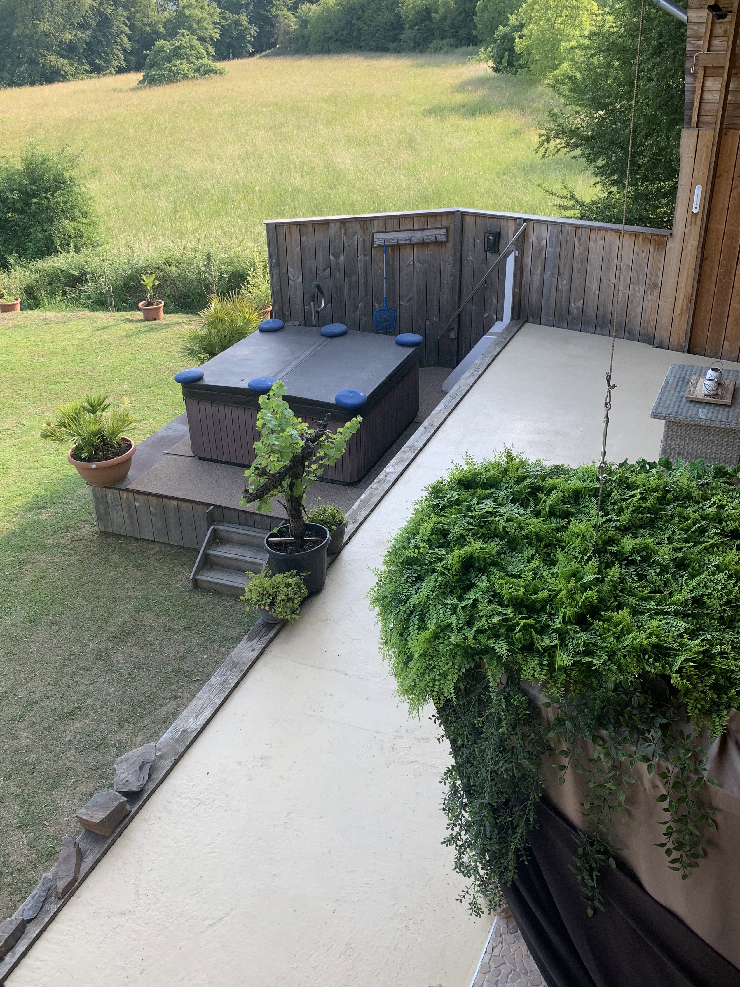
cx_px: 345
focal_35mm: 31
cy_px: 497
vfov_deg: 58.4
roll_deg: +1.7
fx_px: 884
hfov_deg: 45.4
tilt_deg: -29.3
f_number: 1.8
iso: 25
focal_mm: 4.25
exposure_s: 1/242
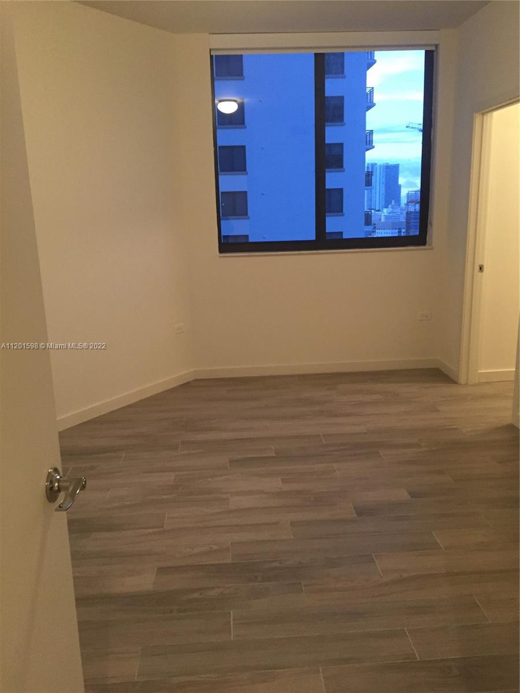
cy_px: 346
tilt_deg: -13.8
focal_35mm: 29
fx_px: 581
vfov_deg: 61.7
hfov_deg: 48.2
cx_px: 260
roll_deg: +2.3
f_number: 2.2
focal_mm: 4.15
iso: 250
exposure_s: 1/20
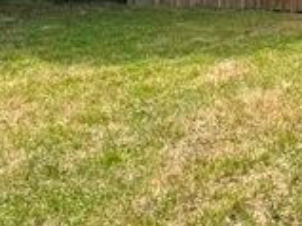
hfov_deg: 21.0
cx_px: 306
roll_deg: -3.7
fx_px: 785
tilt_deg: +4.7
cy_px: -95
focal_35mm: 90
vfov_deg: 15.3
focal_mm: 2.22
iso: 50
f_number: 2.2
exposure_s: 1/1637
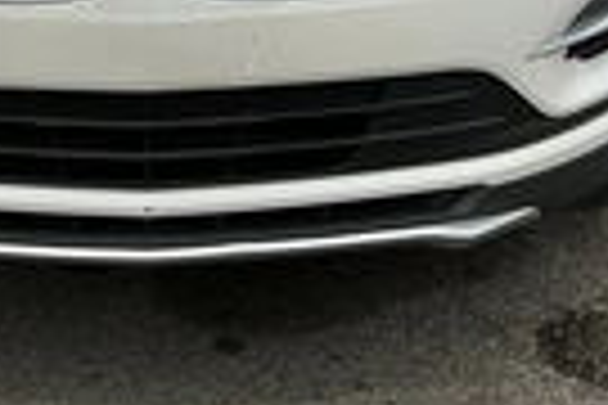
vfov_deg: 15.0
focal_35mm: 86
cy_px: -162
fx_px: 1452
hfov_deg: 23.1
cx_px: 72
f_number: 1.8
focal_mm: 3
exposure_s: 1/2667
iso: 25
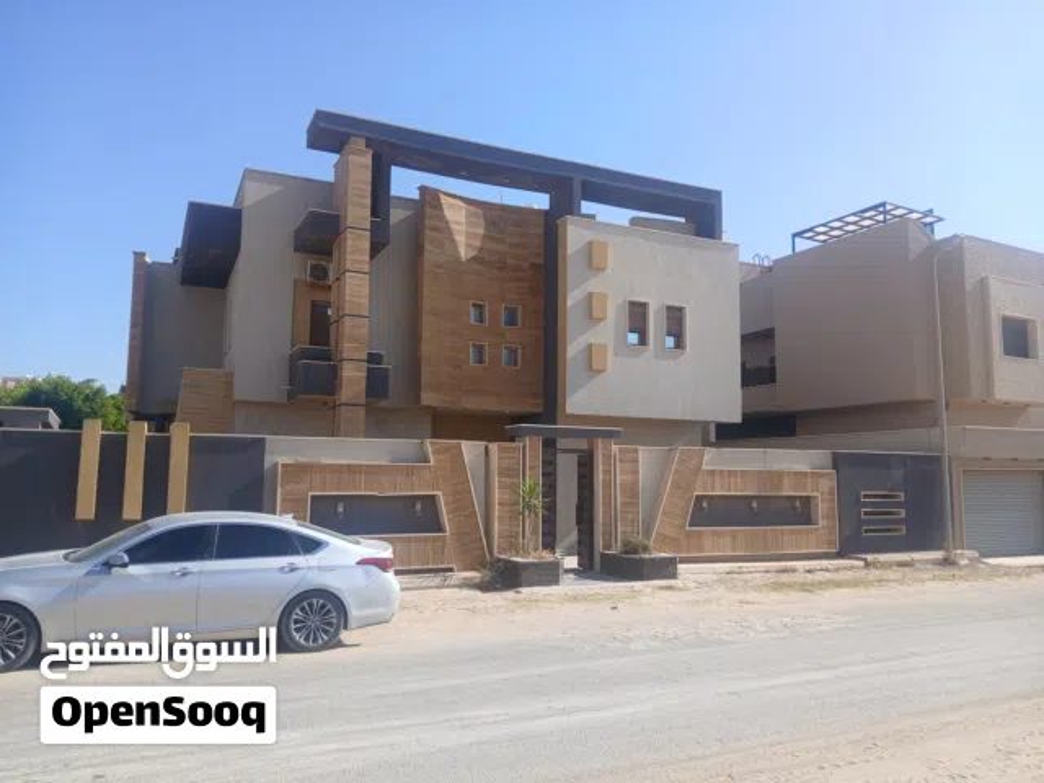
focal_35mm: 26
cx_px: 522
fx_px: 784
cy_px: 392
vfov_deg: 53.1
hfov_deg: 67.3
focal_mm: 3.98
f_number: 1.8
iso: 20
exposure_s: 1/471
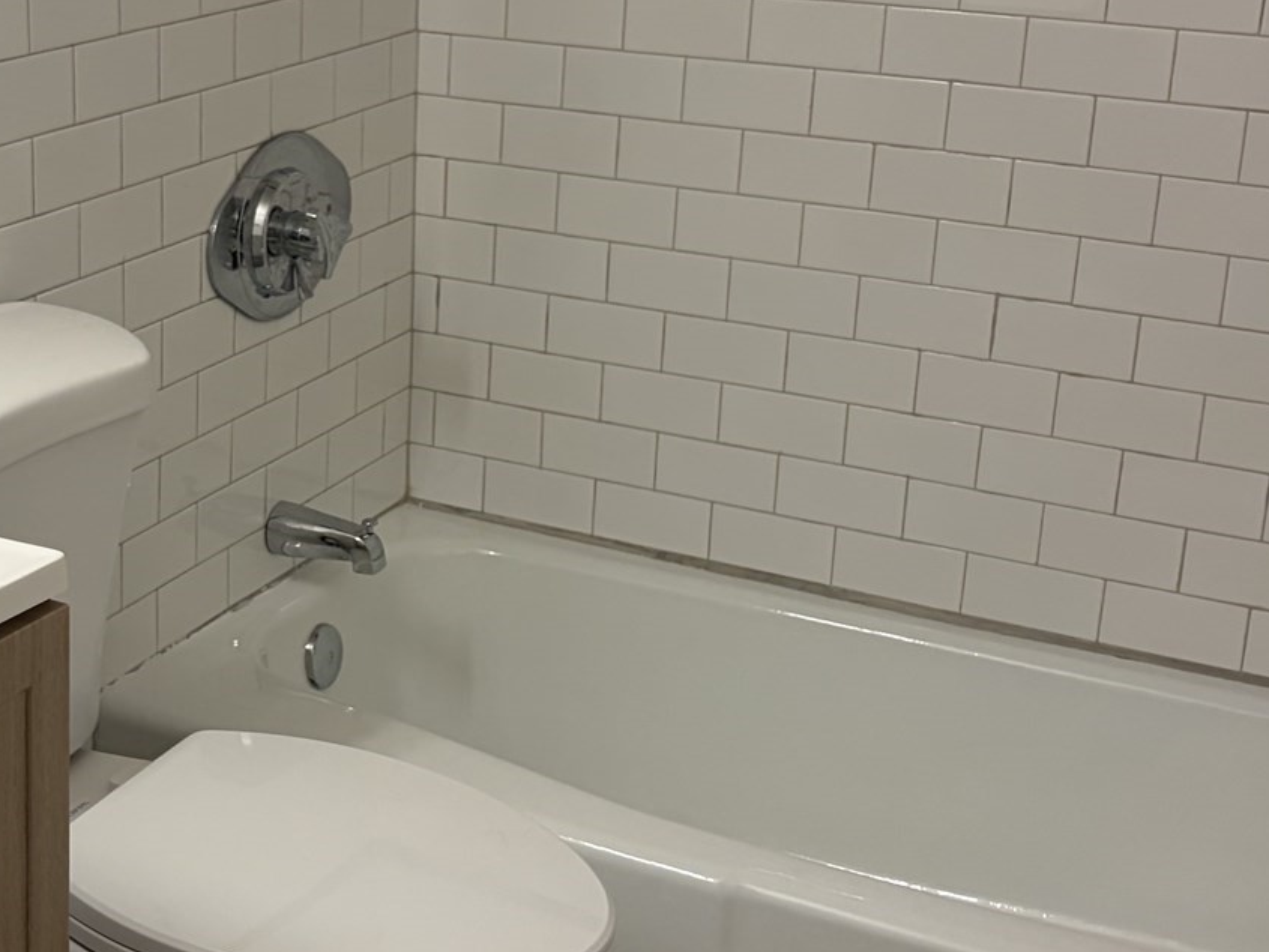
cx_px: 269
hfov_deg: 30.1
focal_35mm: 63
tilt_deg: -17.9
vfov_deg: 23.3
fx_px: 2310
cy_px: 404
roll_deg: -1.0
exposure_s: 1/120
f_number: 1.6
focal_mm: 5.96
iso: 125
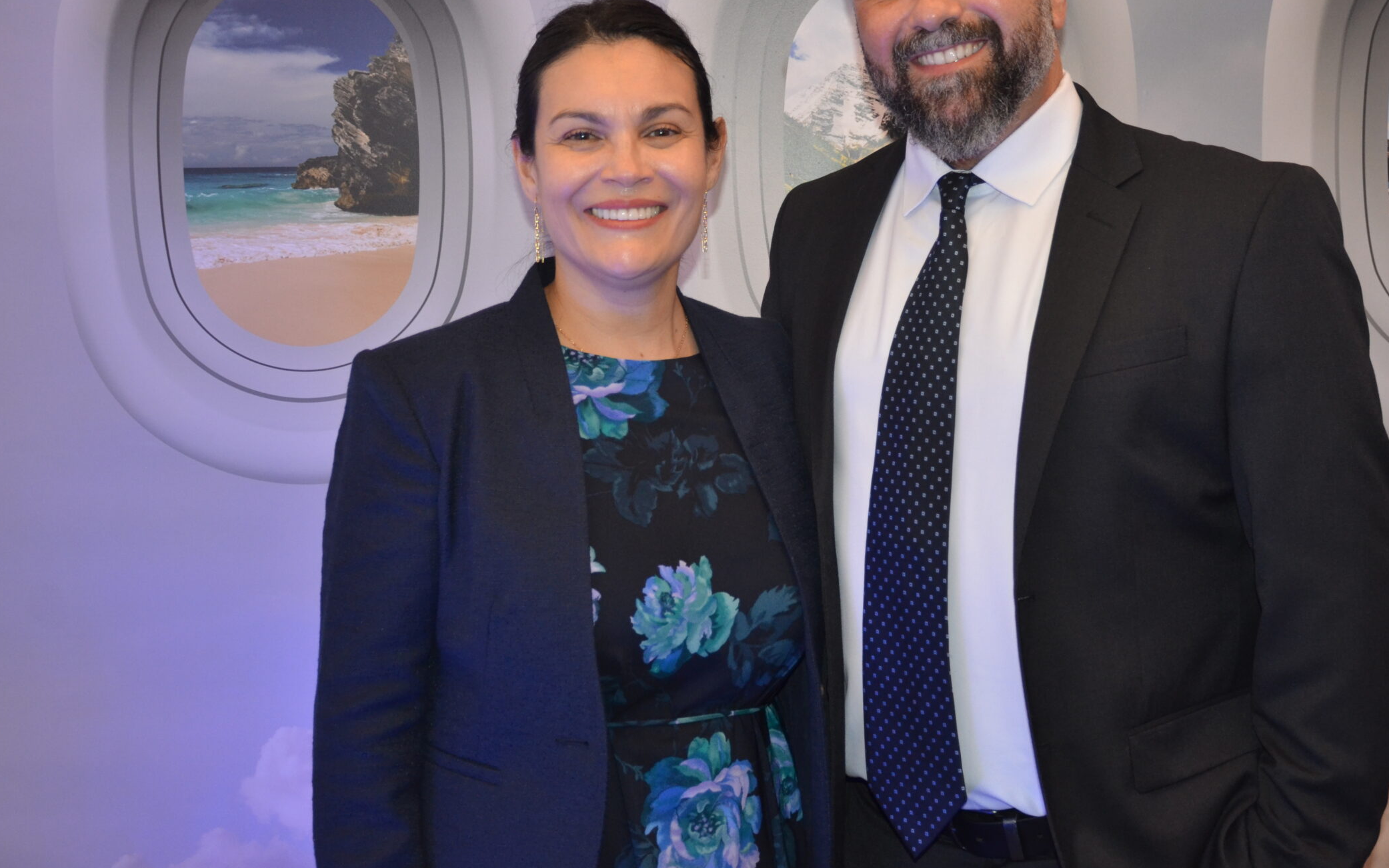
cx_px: 814
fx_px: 2271
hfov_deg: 33.9
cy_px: 307
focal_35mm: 60
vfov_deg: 21.6
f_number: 4
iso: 800
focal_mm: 32
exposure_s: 1/60
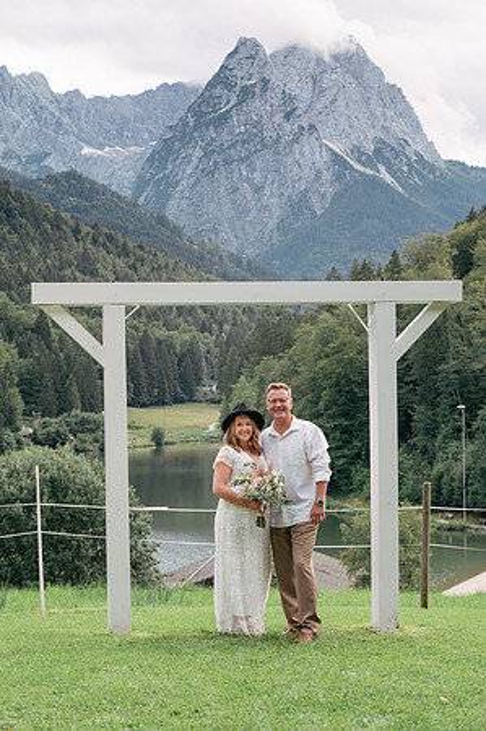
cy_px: 366
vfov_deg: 28.9
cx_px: 243
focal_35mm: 70
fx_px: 1421
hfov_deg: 19.4
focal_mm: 70
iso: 500
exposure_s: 1/250
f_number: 7.1
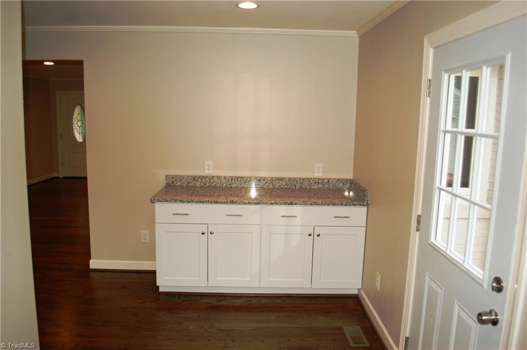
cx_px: 264
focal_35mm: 27
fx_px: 395
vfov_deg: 47.8
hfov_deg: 67.4
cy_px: 175
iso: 200
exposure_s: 1/60
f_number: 3.5
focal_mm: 18
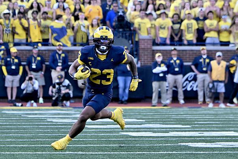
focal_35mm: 389
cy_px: 80
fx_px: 2572
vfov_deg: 3.5
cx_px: 107
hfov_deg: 5.3
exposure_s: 1/1250
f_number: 5.3
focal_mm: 230
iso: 2500
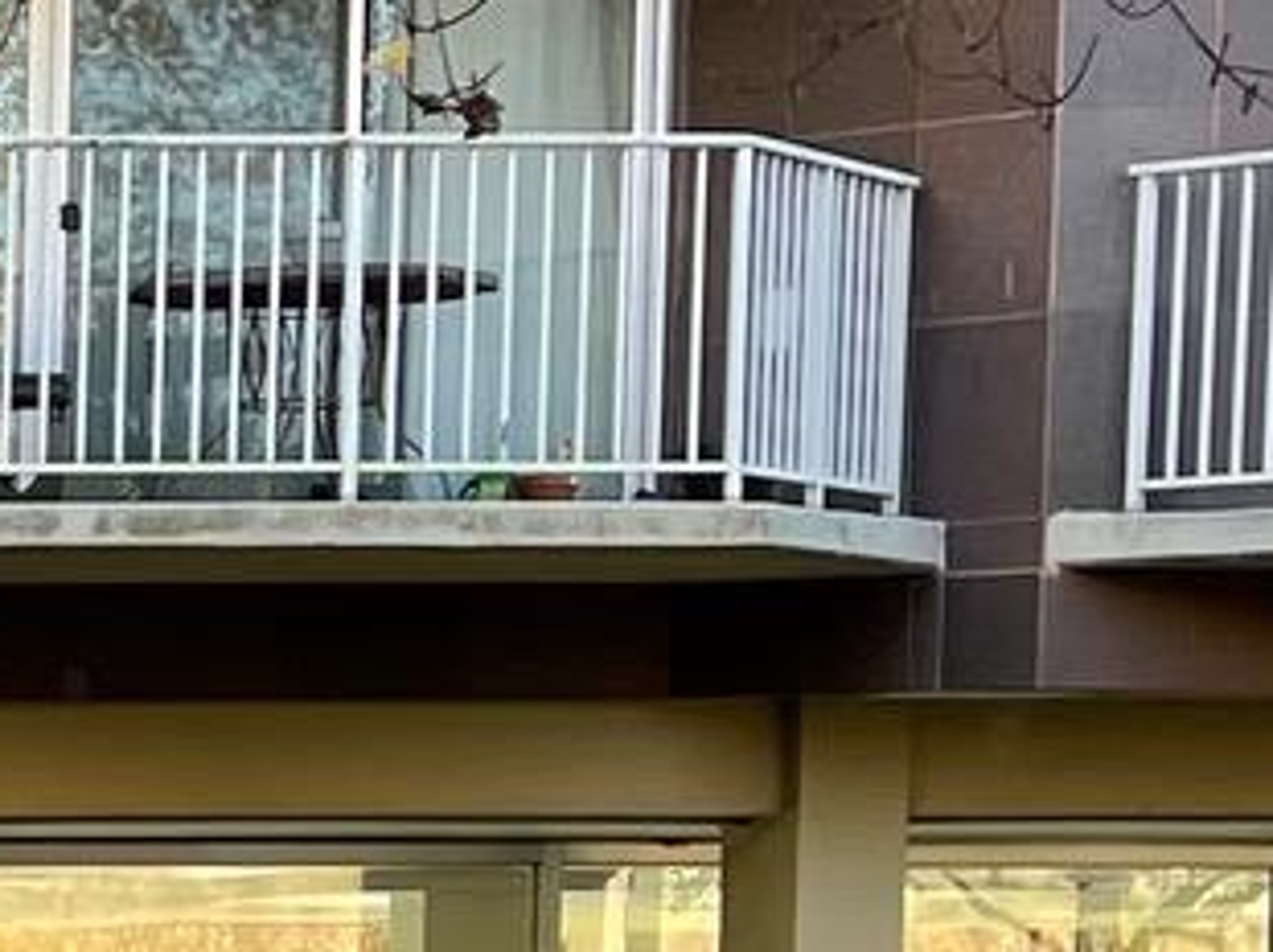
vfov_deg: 8.4
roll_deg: -0.5
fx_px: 6320
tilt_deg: -5.0
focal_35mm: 172
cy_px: 1477
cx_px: -1565
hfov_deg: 10.3
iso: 32
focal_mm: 5.1
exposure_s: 1/123
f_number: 1.6
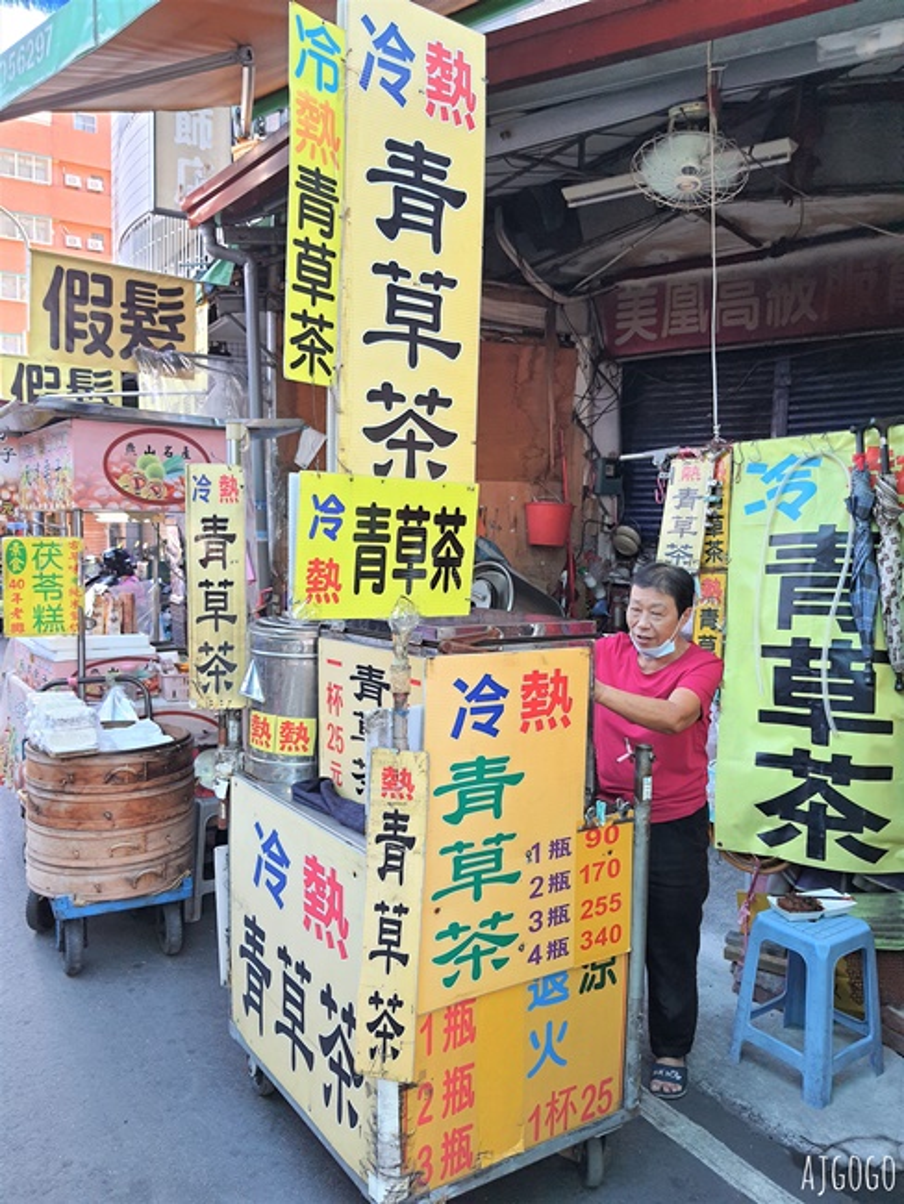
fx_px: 905
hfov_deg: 53.1
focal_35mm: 26
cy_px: 602
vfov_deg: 67.3
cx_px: 452
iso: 100
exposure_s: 1/120
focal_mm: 4.32
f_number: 1.7
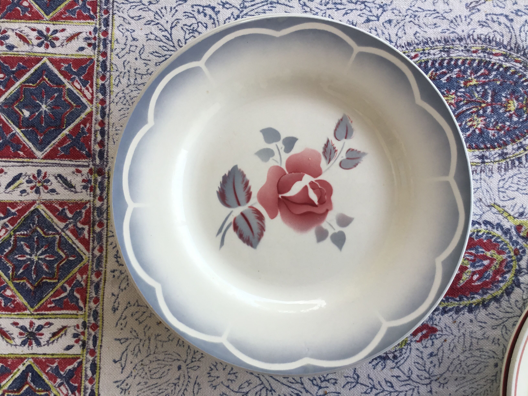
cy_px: 198
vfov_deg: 45.4
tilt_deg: -82.4
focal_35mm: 31
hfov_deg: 58.4
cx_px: 264
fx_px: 473
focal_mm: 3.3
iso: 25
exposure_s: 1/100
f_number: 2.4
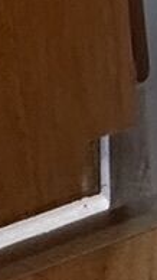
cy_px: -749
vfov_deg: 8.7
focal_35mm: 161
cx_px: 578
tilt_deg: -2.6
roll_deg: +1.8
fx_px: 1193
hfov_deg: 6.4
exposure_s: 1/120
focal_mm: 2.22
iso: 250
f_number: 2.2
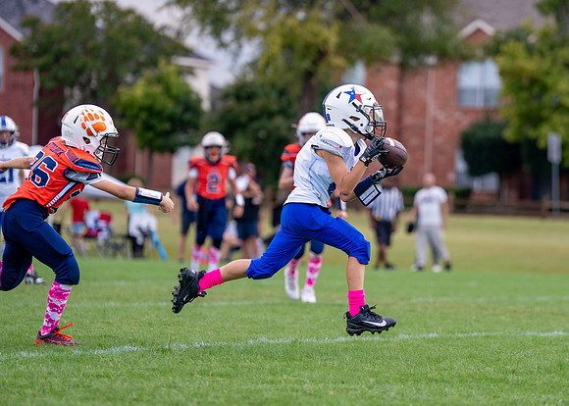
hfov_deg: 10.5
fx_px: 3098
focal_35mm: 192
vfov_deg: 7.5
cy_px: 183
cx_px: 380
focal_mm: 144
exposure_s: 1/3200
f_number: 2.8
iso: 500
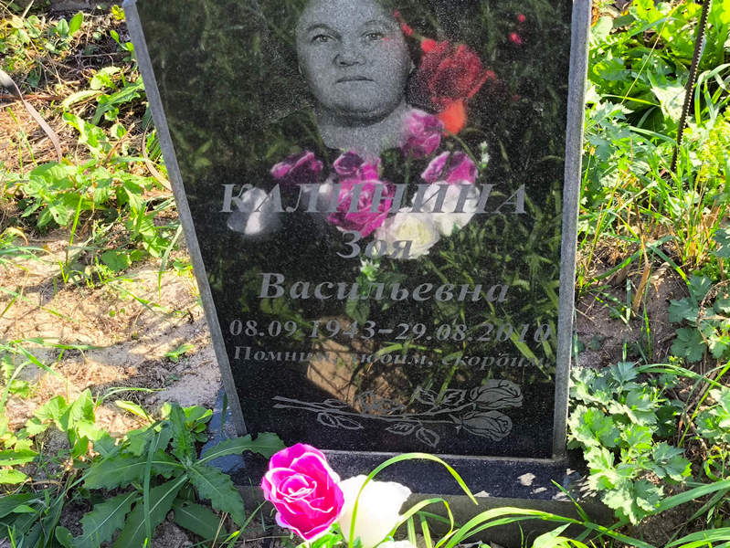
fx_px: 1055
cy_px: 274
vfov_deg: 29.1
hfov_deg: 38.2
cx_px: 365
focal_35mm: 50
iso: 50
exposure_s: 1/341
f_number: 1.7
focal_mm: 4.71
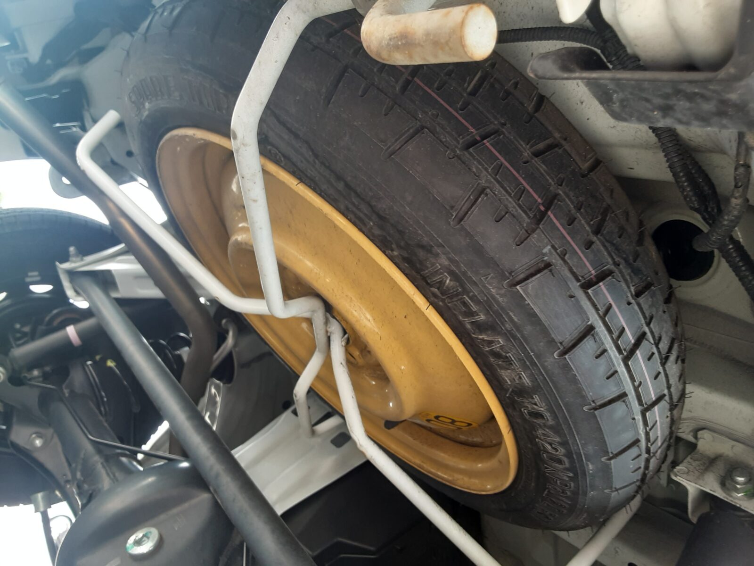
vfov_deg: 51.4
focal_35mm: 27
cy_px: 283
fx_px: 588
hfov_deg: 65.3
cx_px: 377
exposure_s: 1/50
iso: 64
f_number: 1.9
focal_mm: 2.91
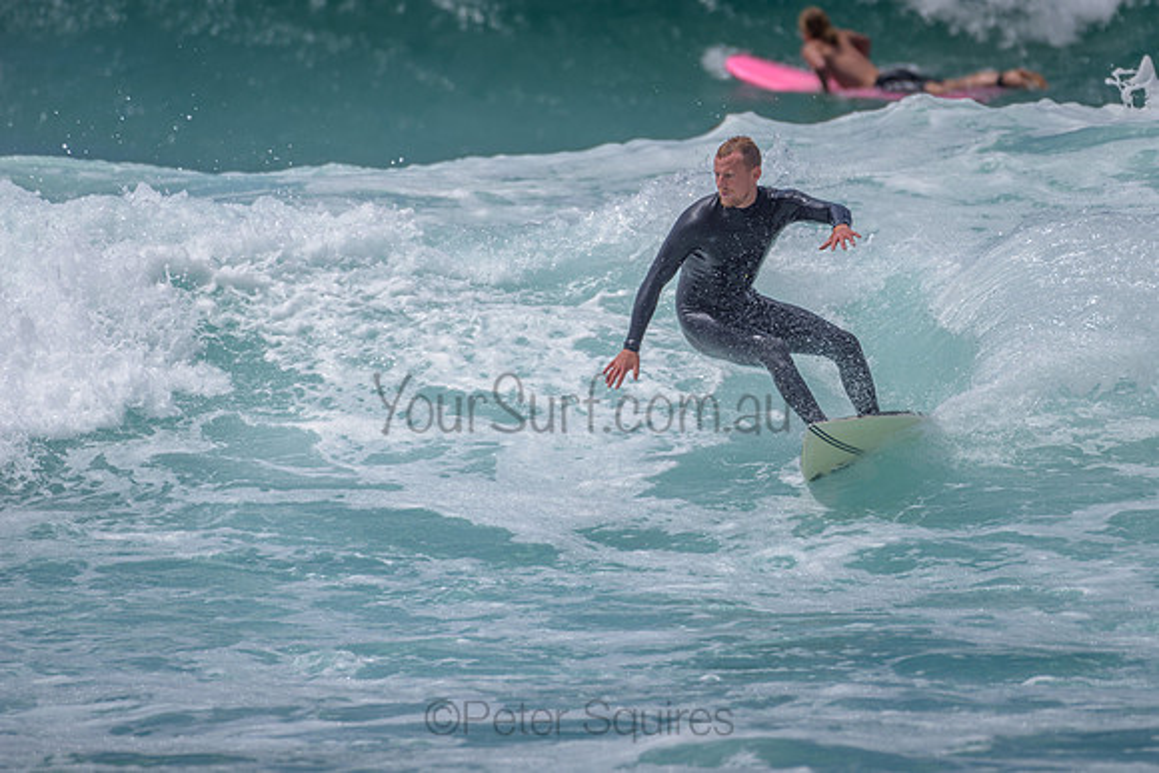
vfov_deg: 2.2
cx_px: 712
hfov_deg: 3.4
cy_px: 322
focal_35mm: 614
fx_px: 19780
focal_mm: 500
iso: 72
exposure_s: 1/2000
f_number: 5.6
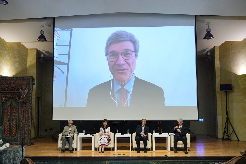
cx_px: 123
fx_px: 232
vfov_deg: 38.9
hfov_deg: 55.8
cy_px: 82
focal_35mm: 34
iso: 2500
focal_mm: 34
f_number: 5.6
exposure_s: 1/80
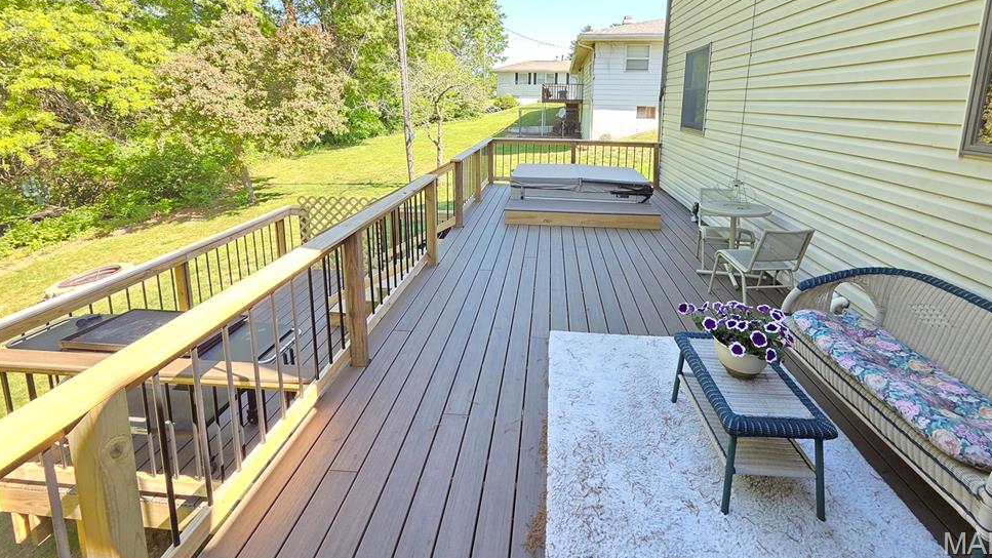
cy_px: 171
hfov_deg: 102.9
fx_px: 395
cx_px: 521
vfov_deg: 67.9
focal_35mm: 15
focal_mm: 2.2
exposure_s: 1/359
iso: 125
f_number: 2.2
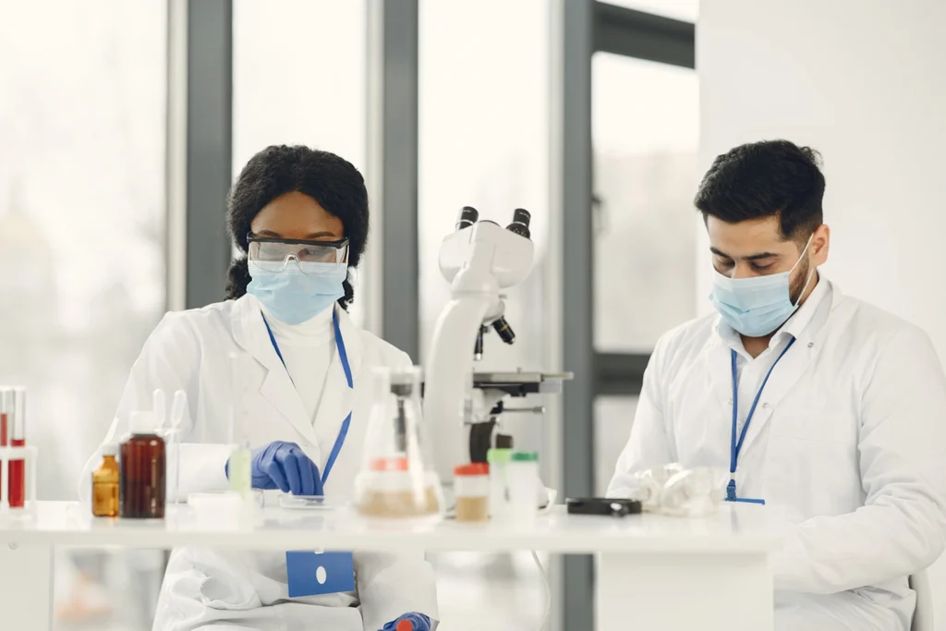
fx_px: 2234
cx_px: 473
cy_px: 316
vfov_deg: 16.1
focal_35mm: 85
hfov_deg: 23.9
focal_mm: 85
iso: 400
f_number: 2.2
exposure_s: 1/320
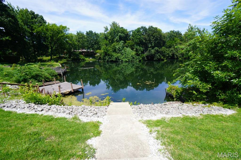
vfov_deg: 77.3
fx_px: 100
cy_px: 80
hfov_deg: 100.4
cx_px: 120
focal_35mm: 15
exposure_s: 1/400
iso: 100
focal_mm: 10
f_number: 5
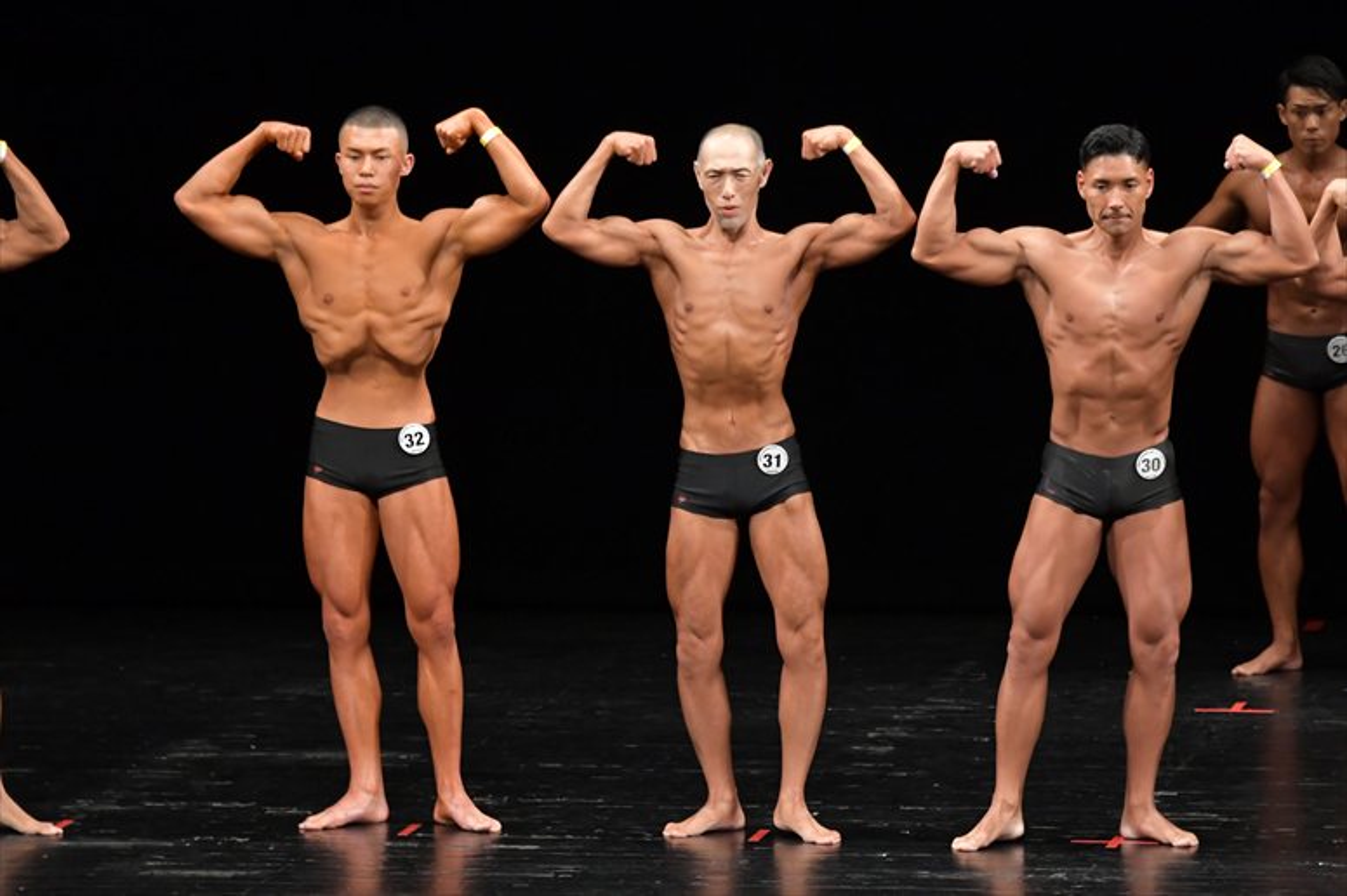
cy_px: 448
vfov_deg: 5.4
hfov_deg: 8.1
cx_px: 674
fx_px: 9537
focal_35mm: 255
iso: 3200
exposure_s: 1/400
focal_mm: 170
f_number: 5.6
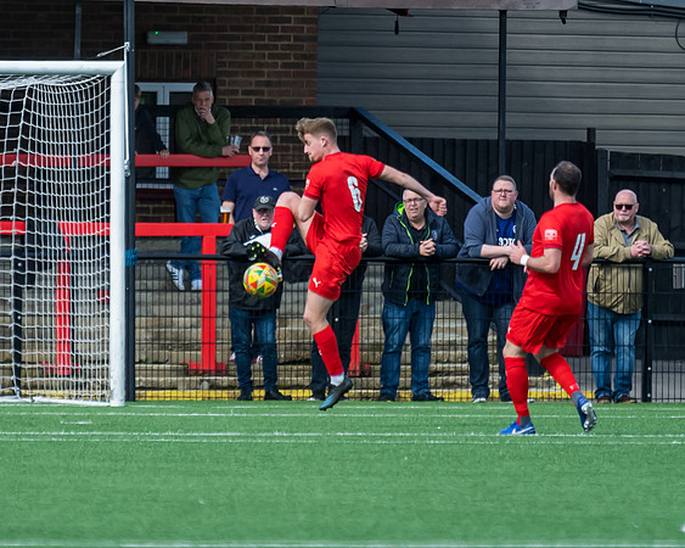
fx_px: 14356
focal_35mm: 708
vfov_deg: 2.2
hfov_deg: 2.7
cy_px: 242
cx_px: 233
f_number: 4
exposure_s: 1/1600
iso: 400
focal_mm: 280
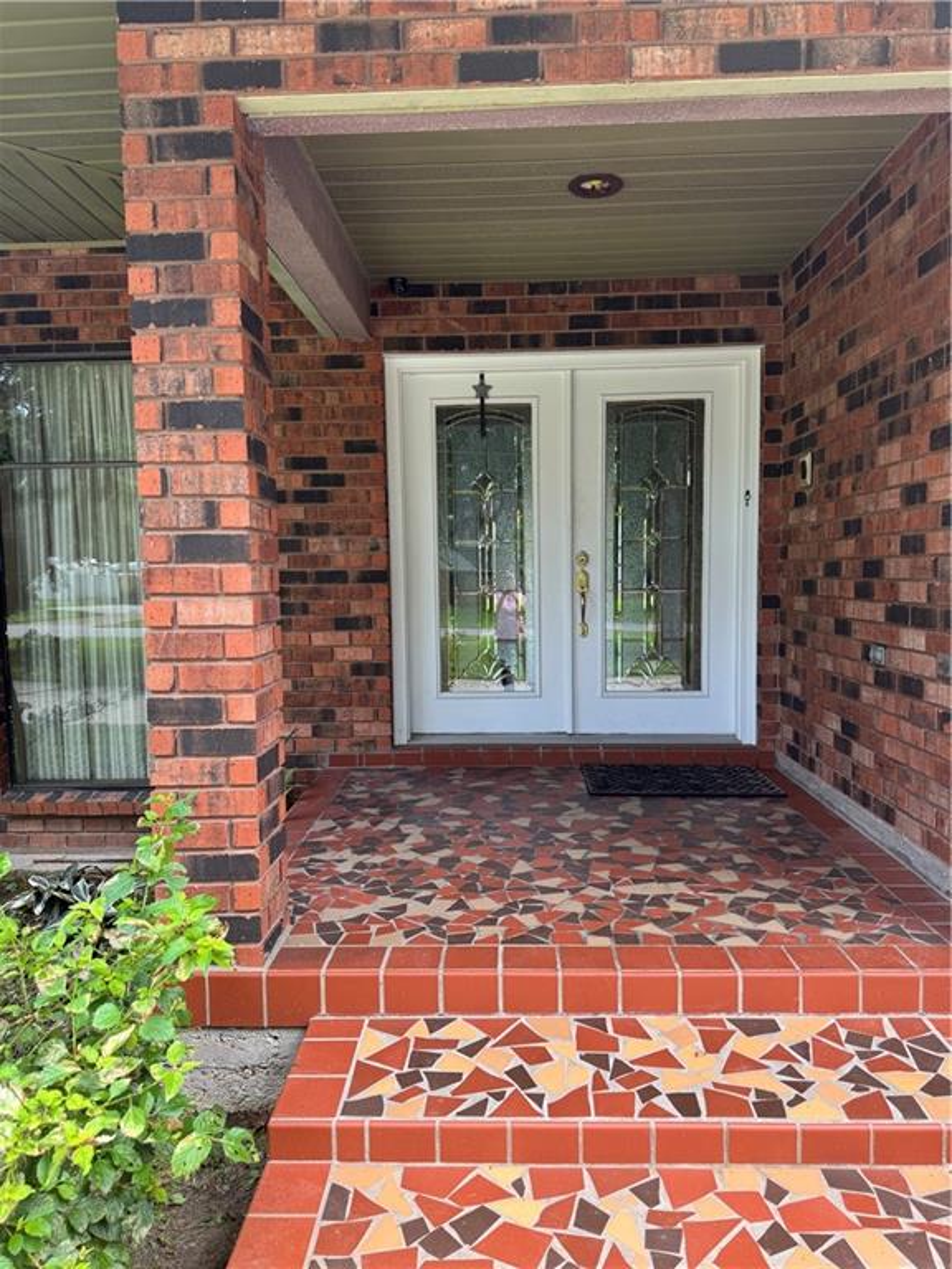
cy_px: 634
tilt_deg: -2.3
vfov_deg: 71.6
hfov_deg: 56.8
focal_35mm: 24
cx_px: 476
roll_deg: +2.1
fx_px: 880
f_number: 1.78
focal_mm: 6.76
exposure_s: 1/151
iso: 64
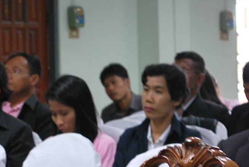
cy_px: 144
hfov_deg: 8.5
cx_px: 113
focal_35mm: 242
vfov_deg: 5.7
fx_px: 1679
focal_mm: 55
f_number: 5.6
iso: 400
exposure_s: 1/10
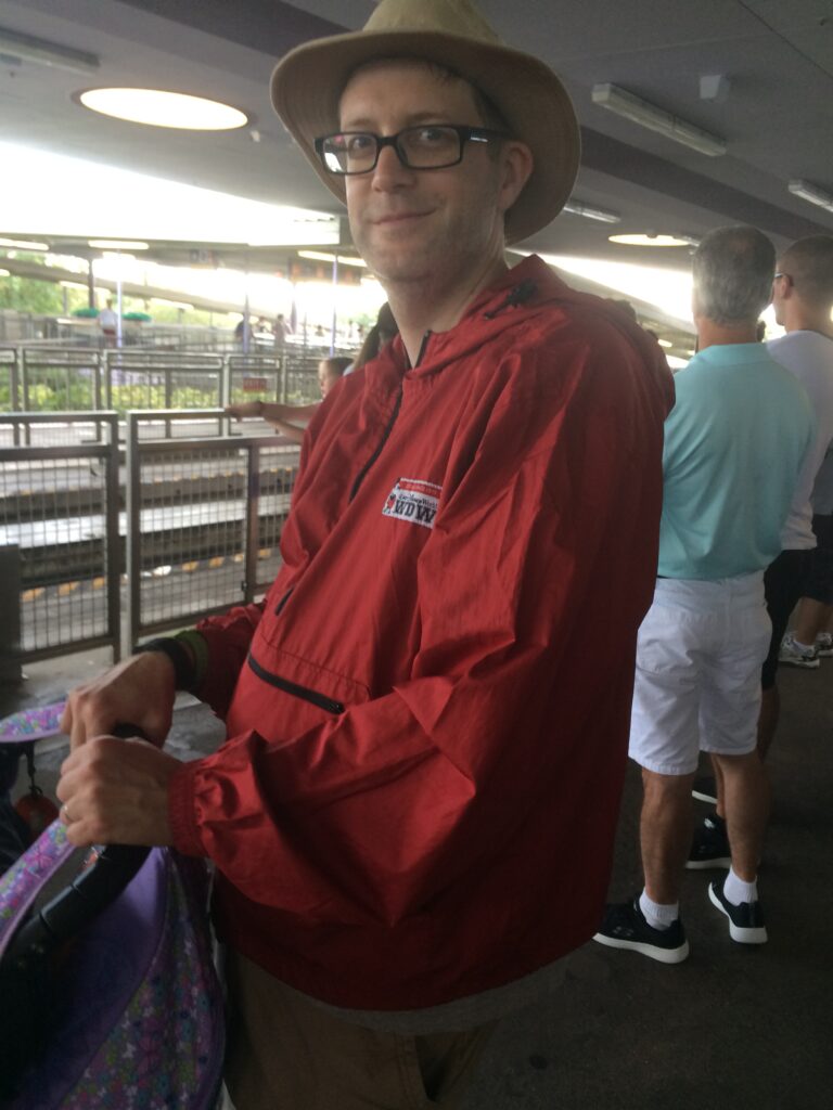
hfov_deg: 48.2
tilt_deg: -13.9
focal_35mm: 29
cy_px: 555
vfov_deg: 61.7
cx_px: 416
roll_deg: -5.2
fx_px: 930
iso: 64
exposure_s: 1/30
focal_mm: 4.15
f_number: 2.2
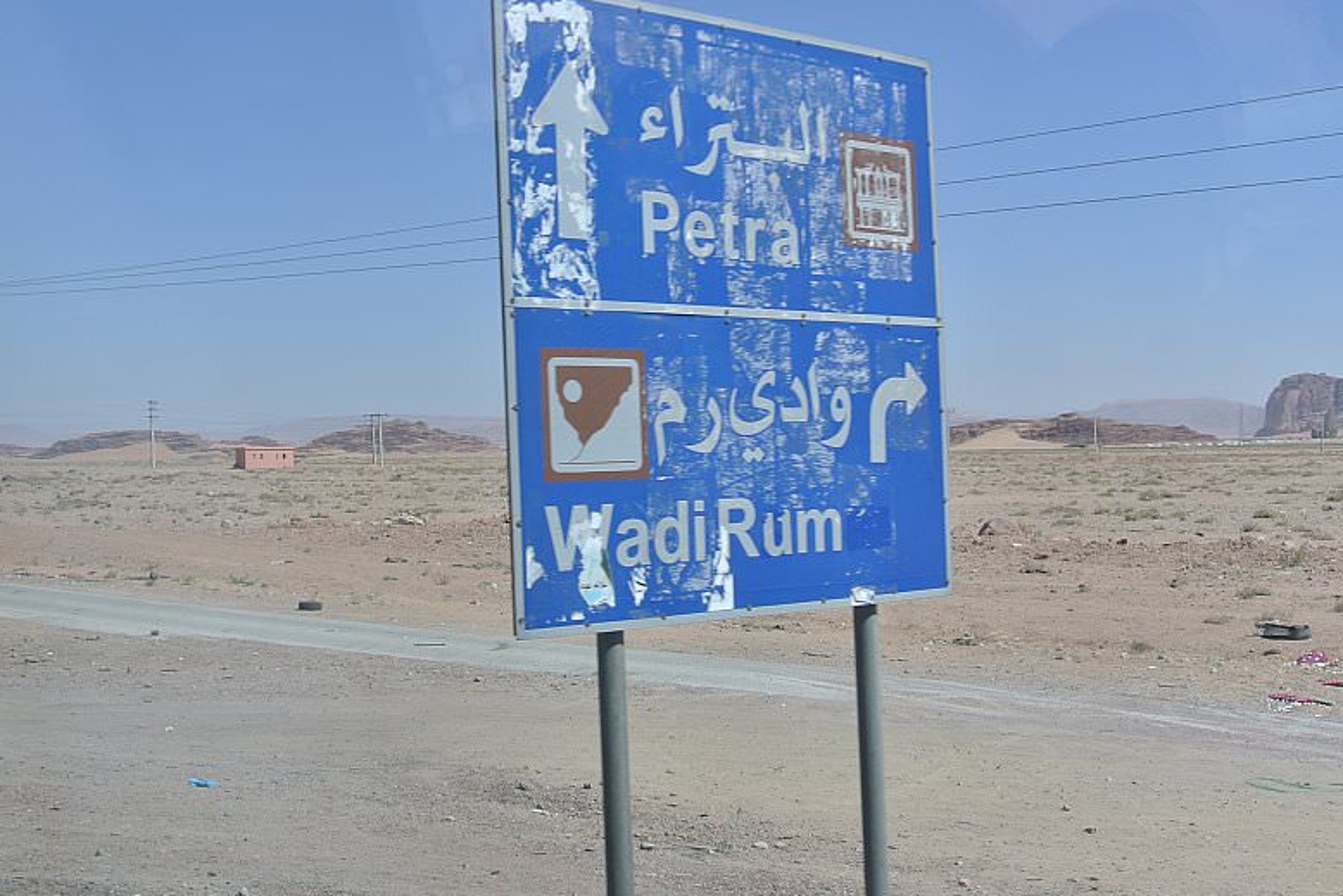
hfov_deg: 51.7
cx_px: 763
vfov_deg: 36.0
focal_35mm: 37
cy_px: 447
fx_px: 1380
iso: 100
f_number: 4.5
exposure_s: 1/640
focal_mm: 12.2
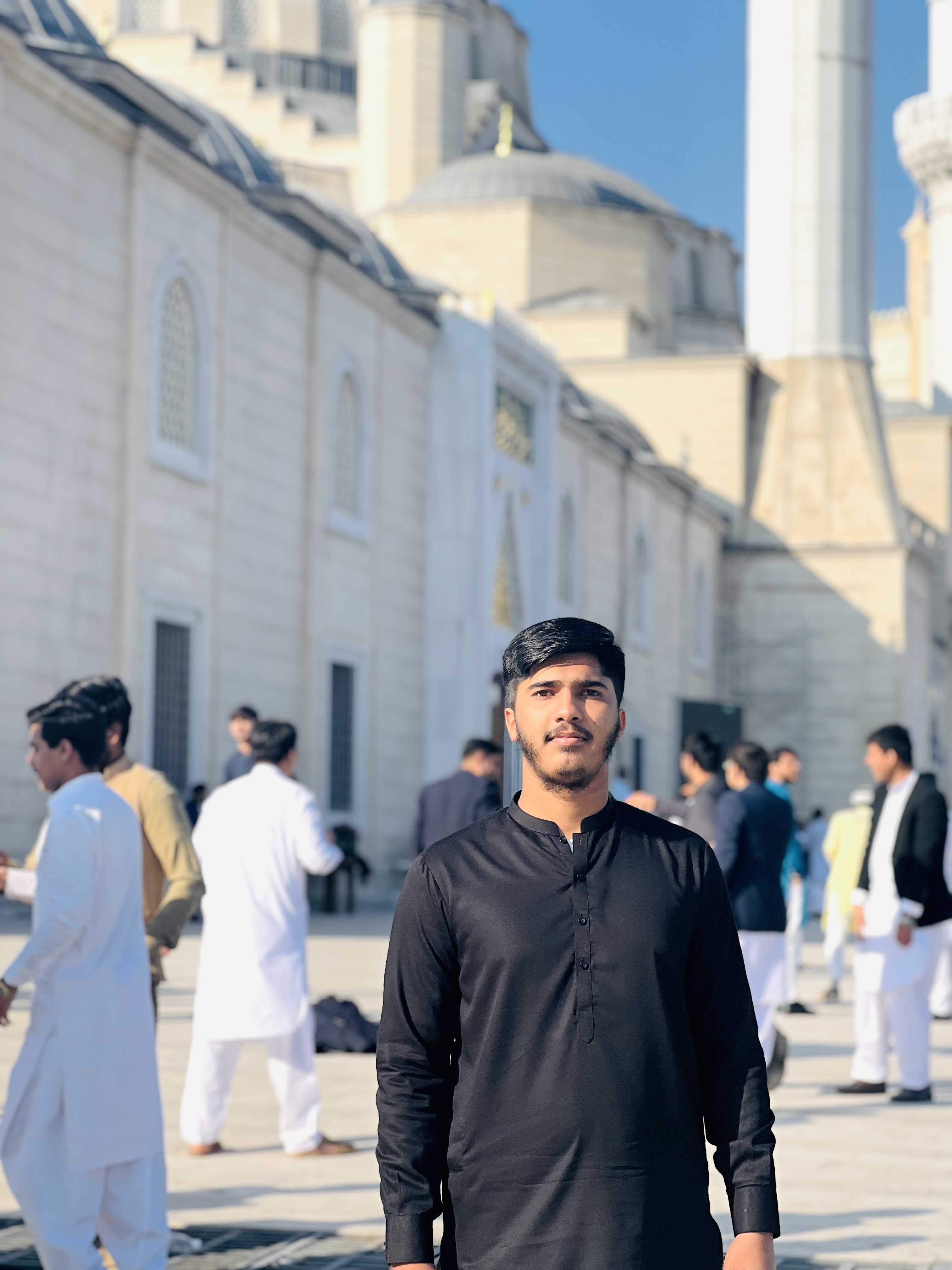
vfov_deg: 25.3
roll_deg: -0.2
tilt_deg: +6.1
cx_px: 476
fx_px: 2824
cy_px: 635
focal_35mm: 77
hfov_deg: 19.1
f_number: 2.8
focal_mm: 9
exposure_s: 1/525
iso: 32
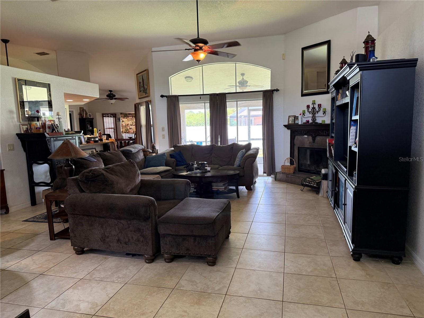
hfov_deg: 71.6
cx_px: 212
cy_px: 159
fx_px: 294
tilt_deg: -8.1
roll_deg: +1.8
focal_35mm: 24
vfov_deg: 56.8
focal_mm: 6.76
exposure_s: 1/60
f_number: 1.78
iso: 250
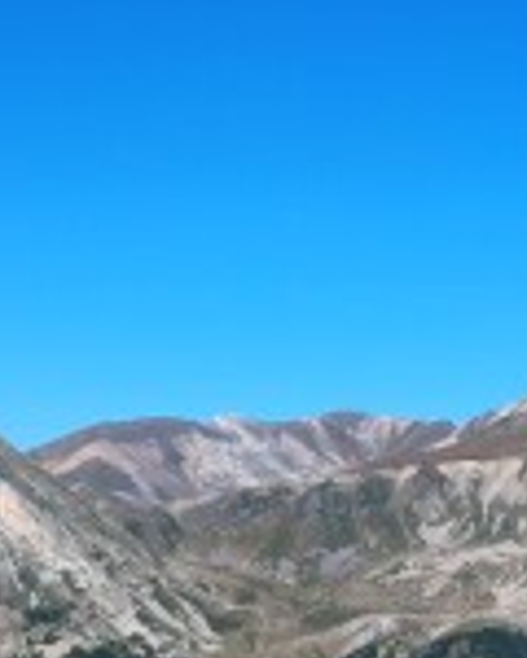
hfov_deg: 23.3
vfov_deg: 27.9
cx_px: 132
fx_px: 1267
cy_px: 610
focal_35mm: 65
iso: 50
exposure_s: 1/717
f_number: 1.75
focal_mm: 5.96
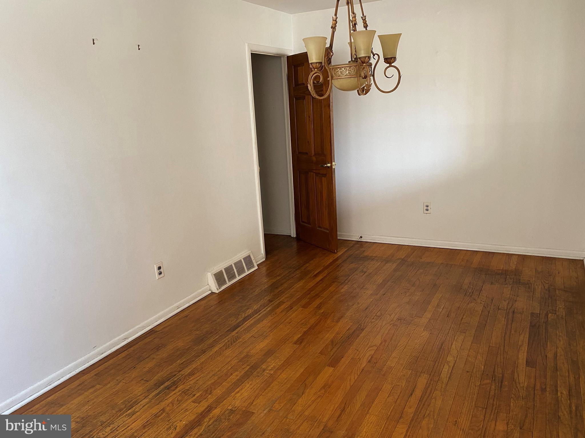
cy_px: 219
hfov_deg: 67.3
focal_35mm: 26
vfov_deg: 53.0
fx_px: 439
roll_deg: +1.0
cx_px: 292
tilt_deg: -12.3
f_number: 1.8
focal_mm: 4.25
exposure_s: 1/71
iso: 125
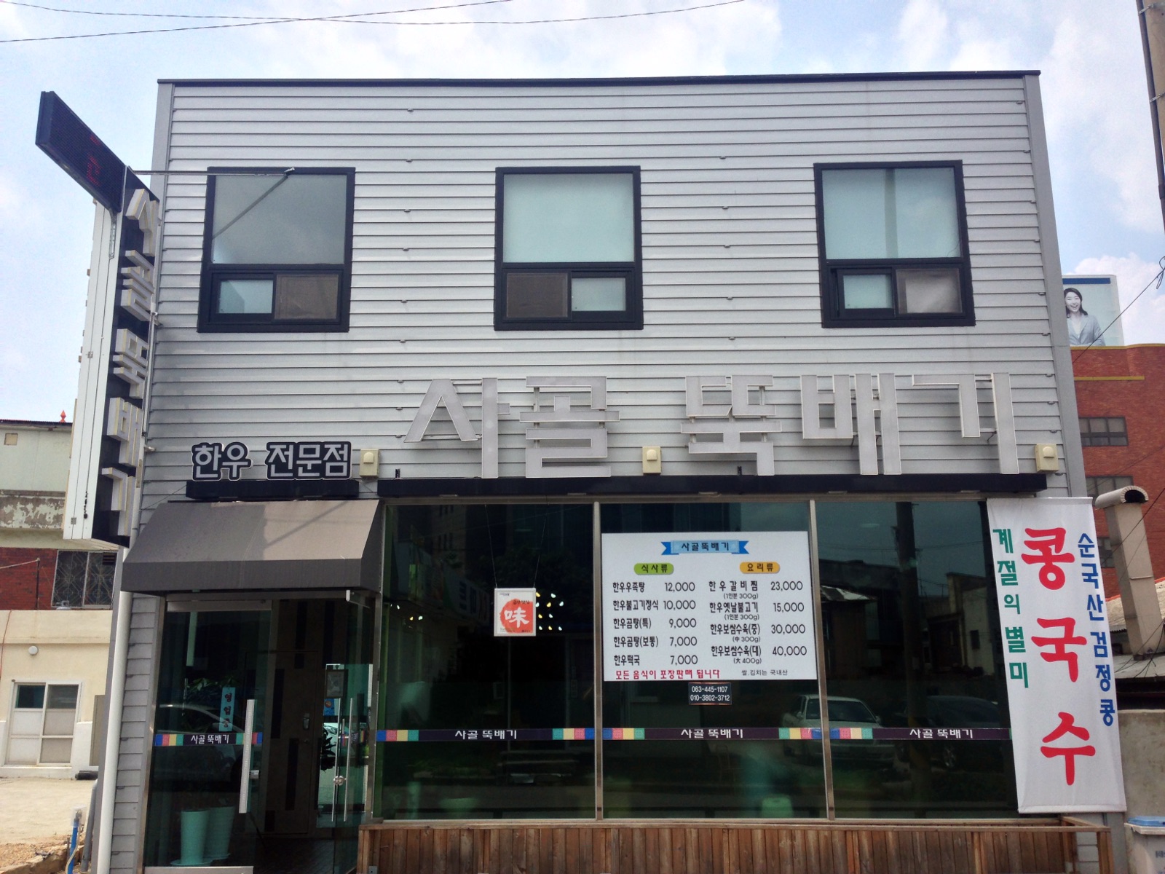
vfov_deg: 42.9
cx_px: 582
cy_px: 437
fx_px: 1111
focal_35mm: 33
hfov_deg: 55.4
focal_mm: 4.13
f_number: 2.4
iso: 50
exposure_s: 1/1808
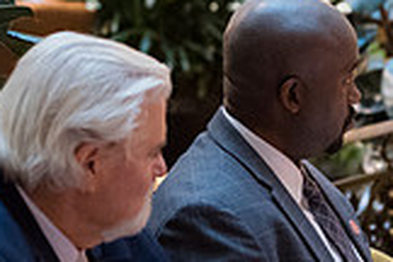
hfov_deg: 8.1
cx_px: 556
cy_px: 113
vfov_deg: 5.5
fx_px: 2740
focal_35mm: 251
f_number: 2.8
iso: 6400
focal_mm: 70
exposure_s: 1/125
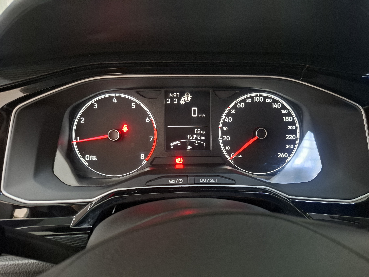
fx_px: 245
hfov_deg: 73.9
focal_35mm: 23
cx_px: 184
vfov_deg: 58.9
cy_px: 138
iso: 640
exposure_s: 1/24
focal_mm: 5.54
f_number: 1.8
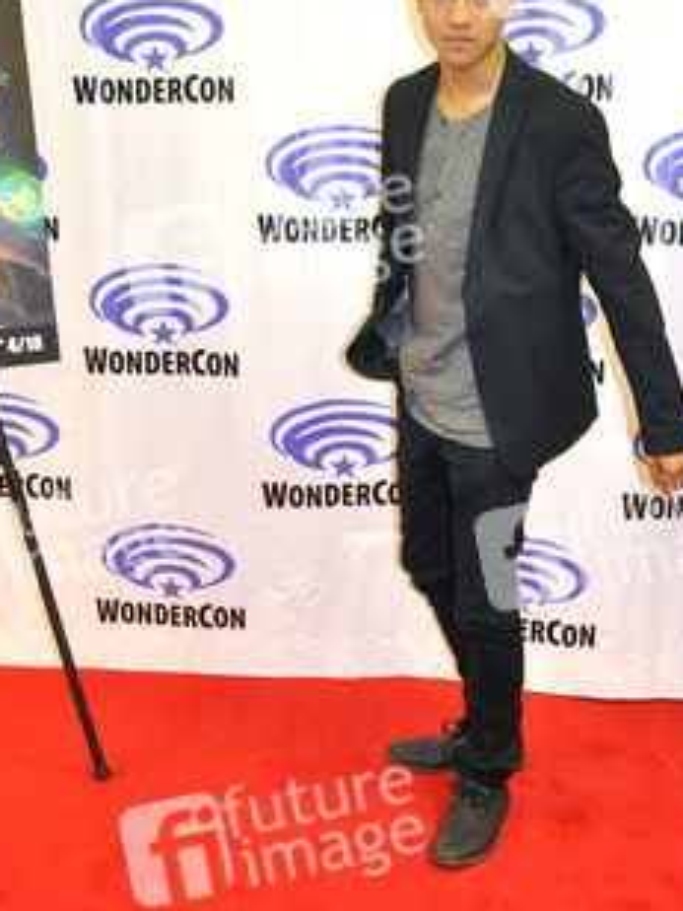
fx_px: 1184
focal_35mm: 45
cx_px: 359
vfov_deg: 42.0
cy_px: 393
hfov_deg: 32.2
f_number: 4.5
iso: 1000
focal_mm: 24
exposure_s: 1/60
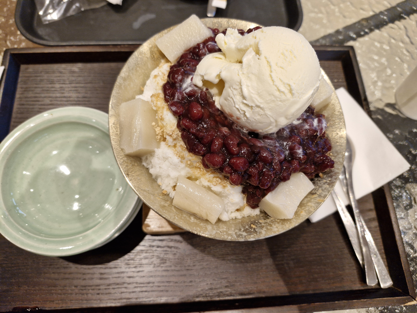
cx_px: 208
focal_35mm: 23
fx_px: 277
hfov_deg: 73.9
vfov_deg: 58.9
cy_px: 156
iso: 100
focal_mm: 5.54
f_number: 1.8
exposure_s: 1/120
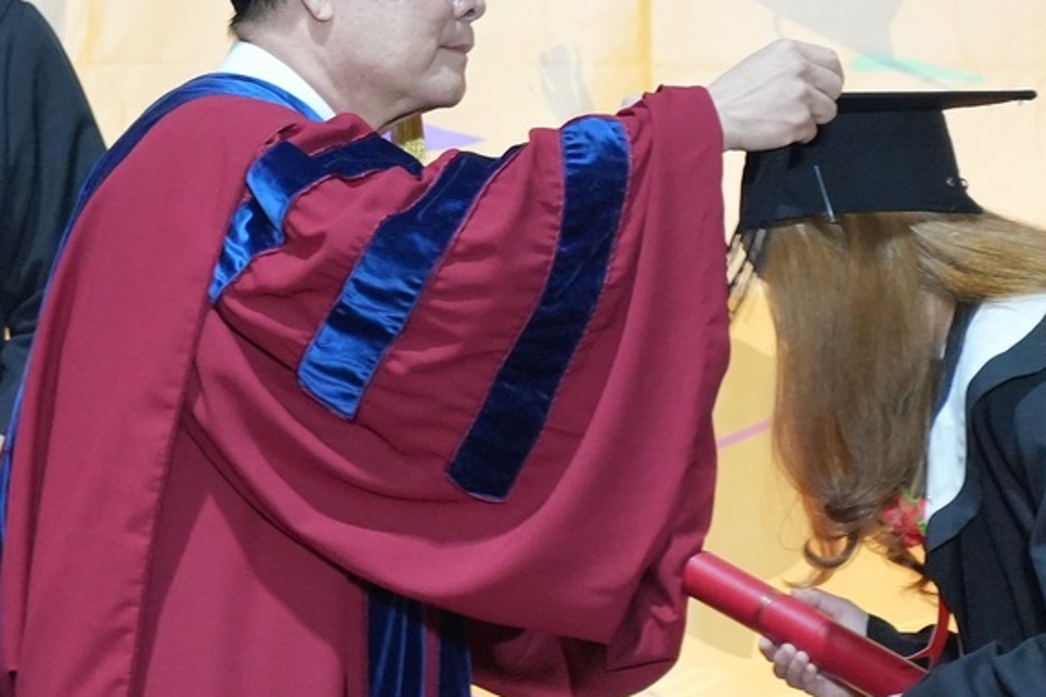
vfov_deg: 4.2
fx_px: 9559
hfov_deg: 6.3
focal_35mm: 329
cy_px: 175
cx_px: 621
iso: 3200
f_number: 4
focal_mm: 105
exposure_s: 1/100
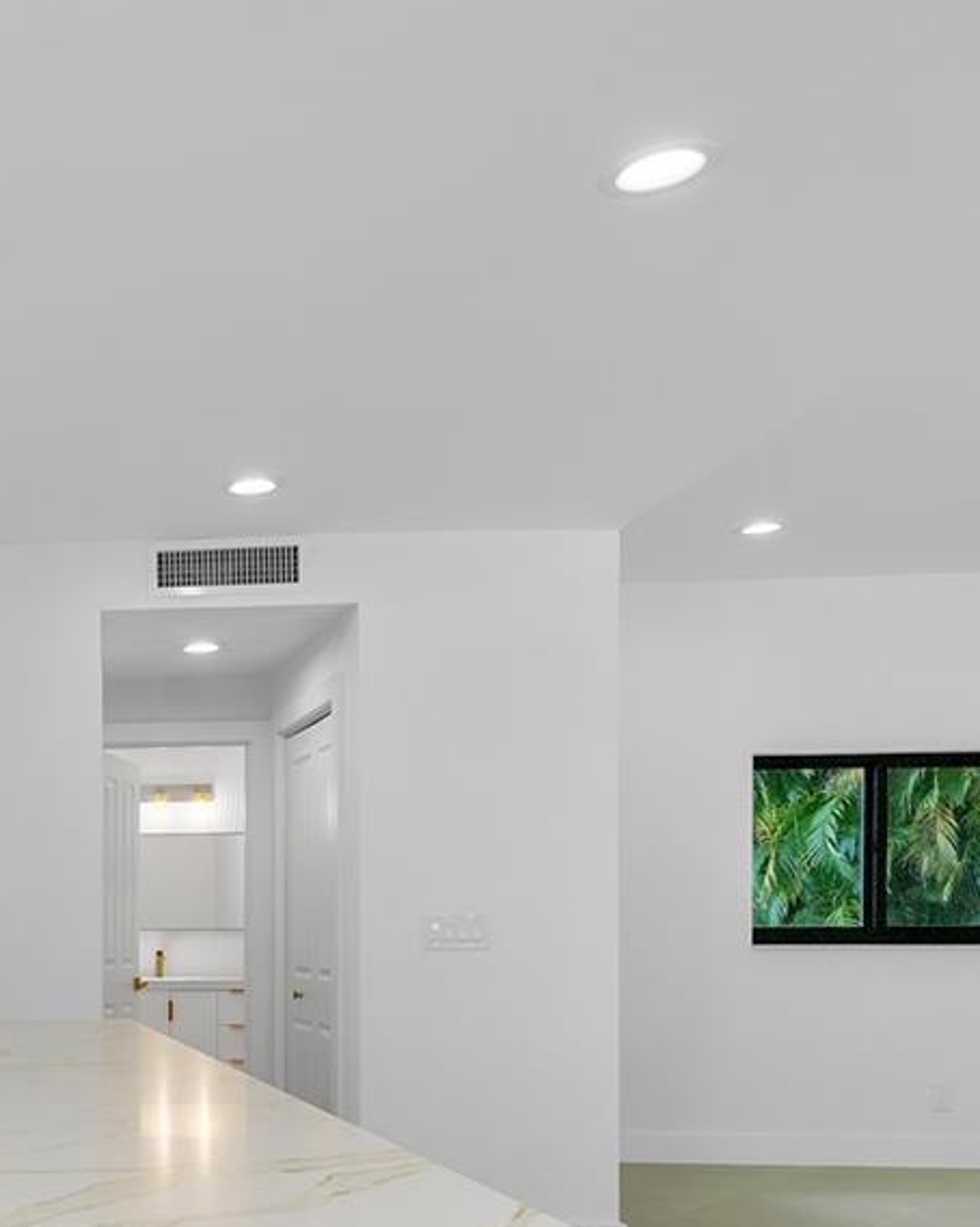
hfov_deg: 32.3
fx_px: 1342
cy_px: 942
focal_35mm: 37
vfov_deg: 47.0
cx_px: -231
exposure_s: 1/20
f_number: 8
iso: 400
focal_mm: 14
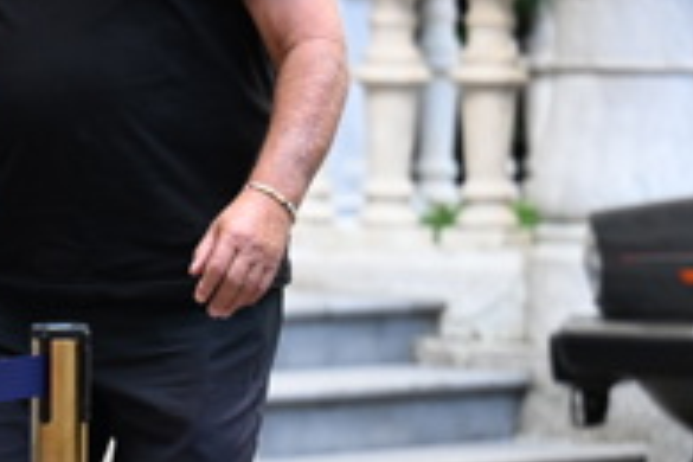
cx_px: -469
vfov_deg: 2.9
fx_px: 9201
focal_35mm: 478
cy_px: 267
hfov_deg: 4.3
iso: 640
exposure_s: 1/800
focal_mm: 135
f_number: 3.5
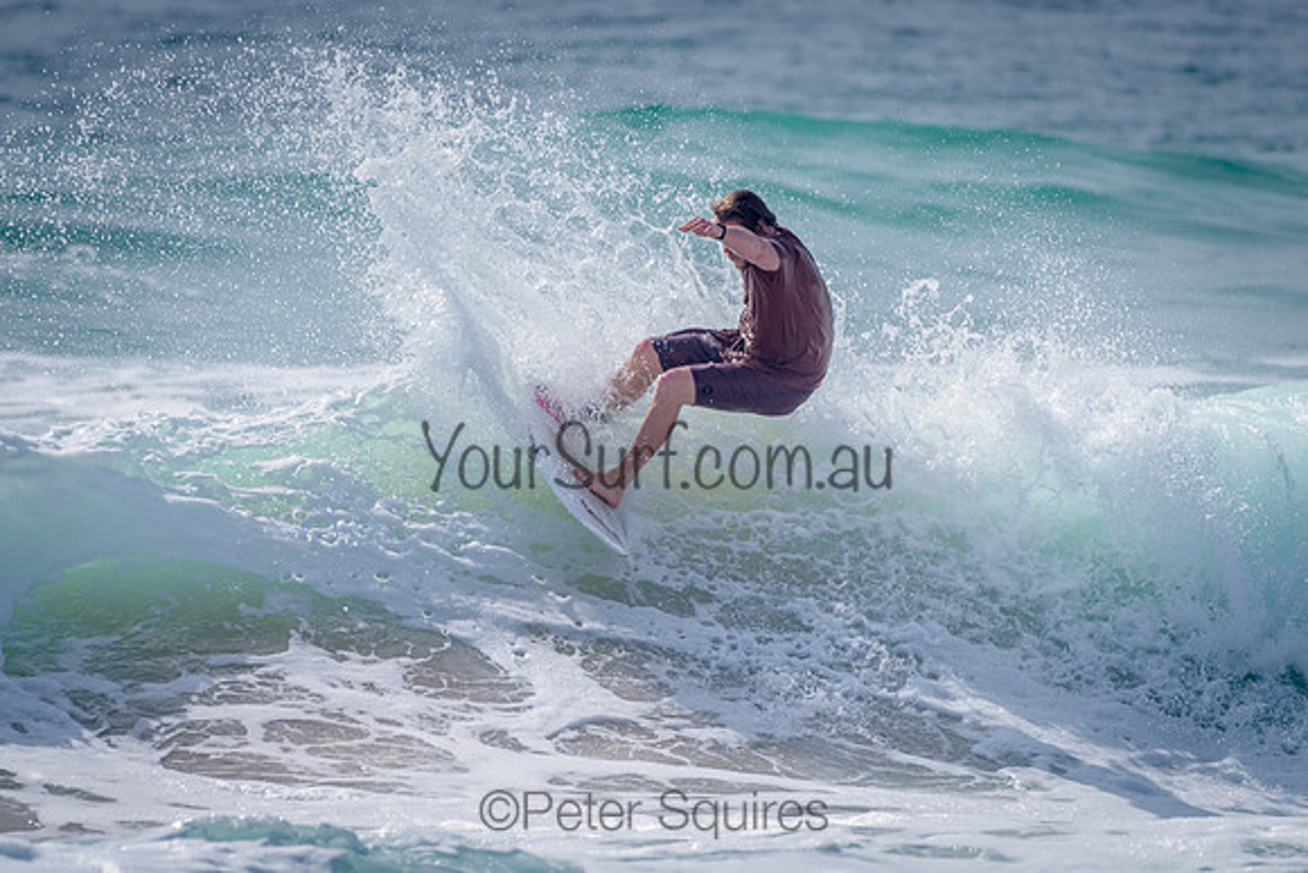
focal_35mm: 613
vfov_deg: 2.2
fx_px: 22276
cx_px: 639
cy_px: 535
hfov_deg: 3.4
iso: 80
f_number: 5.6
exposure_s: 1/2000
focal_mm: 500
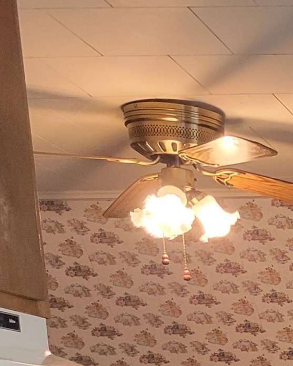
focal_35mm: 112
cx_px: 715
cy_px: 598
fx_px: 1214
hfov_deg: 11.3
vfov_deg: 15.4
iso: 250
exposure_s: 1/120
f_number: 1.8
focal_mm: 5.4
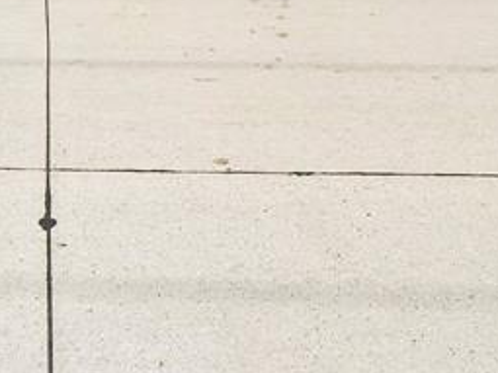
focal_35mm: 58
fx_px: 834
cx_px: 25
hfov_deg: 31.3
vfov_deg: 20.3
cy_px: -240
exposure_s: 1/350
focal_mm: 10
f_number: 8
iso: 100
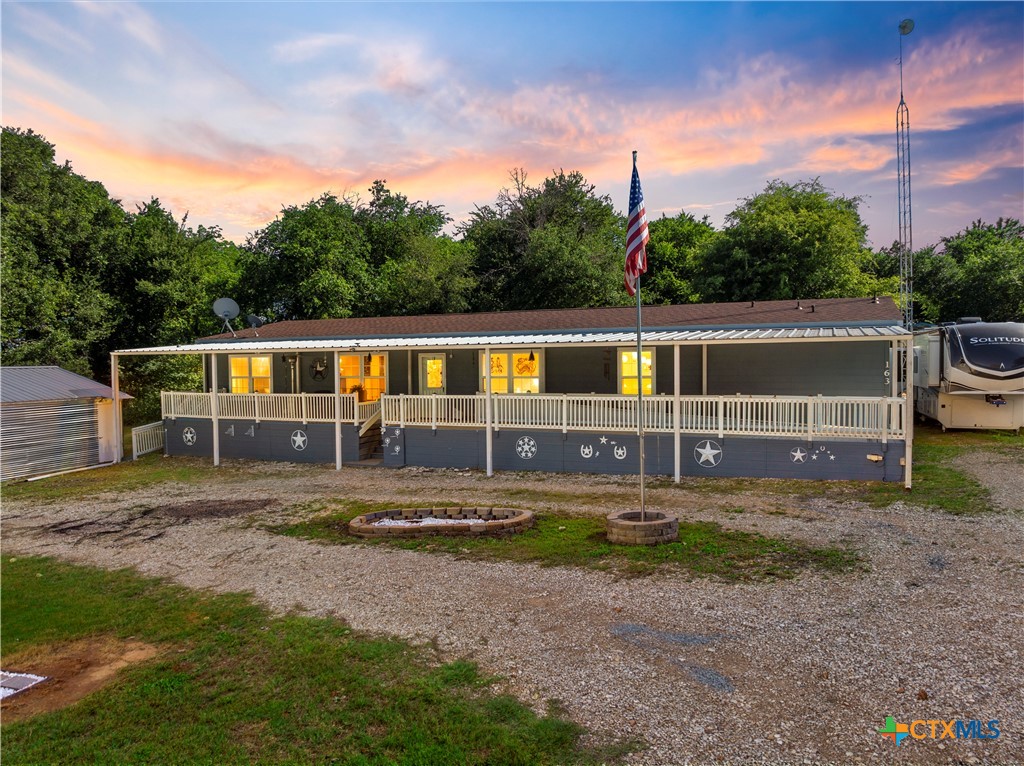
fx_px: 709
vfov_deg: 56.7
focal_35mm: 24
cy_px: 383
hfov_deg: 71.6
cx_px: 512
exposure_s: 1/2000
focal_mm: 12.29
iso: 100
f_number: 2.8
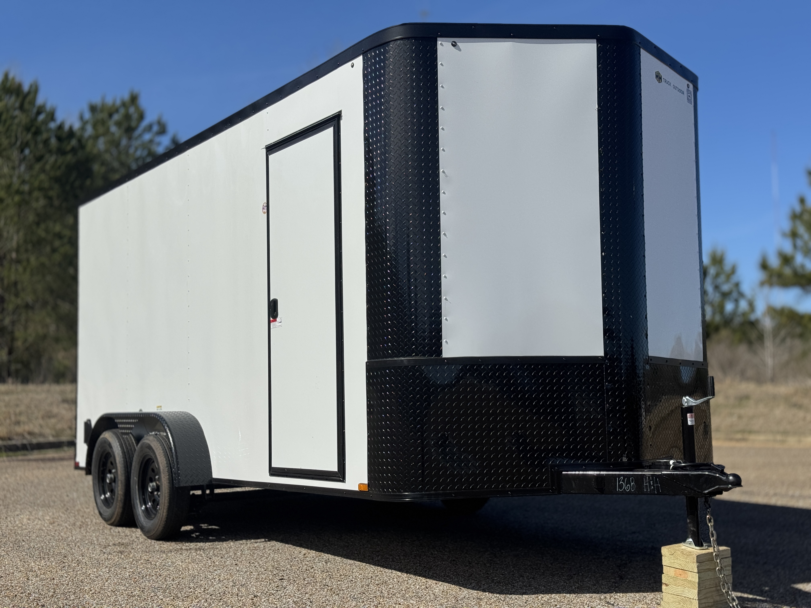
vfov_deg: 30.3
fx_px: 1125
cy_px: 304
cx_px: 406
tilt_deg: +3.4
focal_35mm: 48
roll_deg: +1.2
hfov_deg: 39.7
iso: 64
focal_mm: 6.76
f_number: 1.78
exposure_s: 1/10526
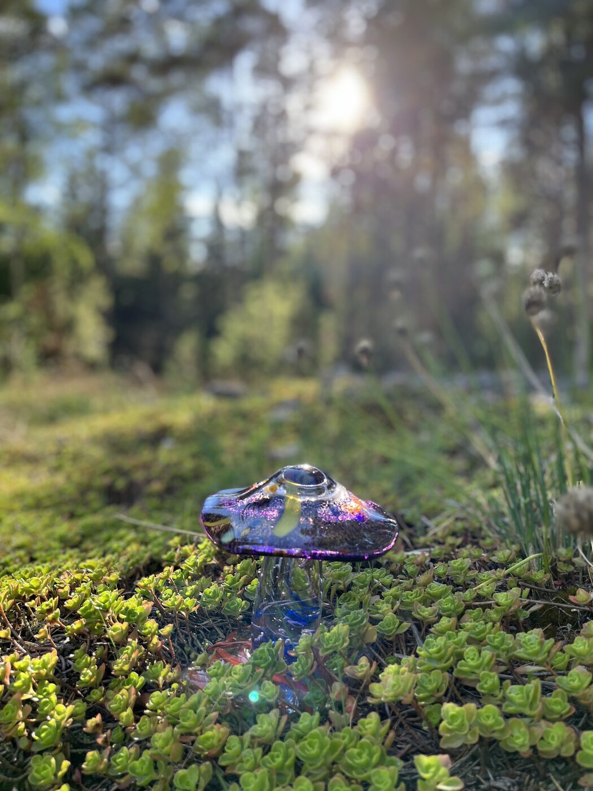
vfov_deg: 67.3
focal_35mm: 26
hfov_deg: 53.1
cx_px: 296
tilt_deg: -3.1
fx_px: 594
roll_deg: -0.6
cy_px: 396
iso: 50
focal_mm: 5.1
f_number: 1.6
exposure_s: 1/718
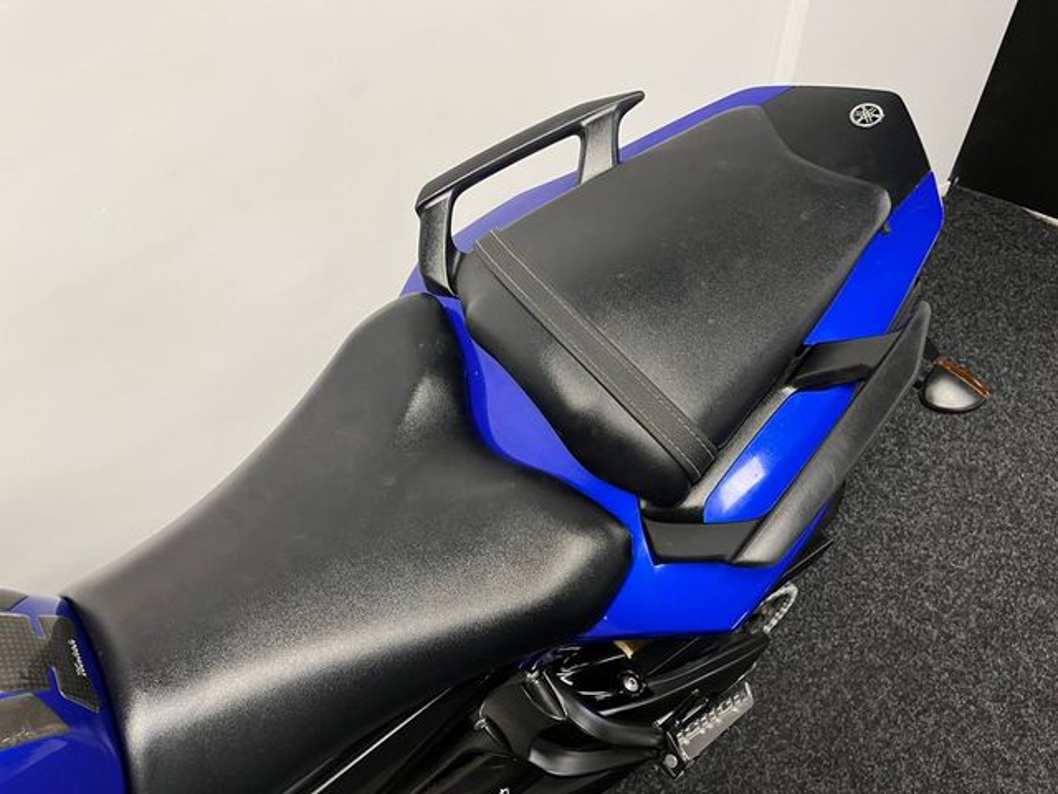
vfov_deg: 53.1
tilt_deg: -49.3
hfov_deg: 67.3
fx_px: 795
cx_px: 529
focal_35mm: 26
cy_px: 397
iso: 160
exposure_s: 1/50
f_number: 1.6
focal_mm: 5.1
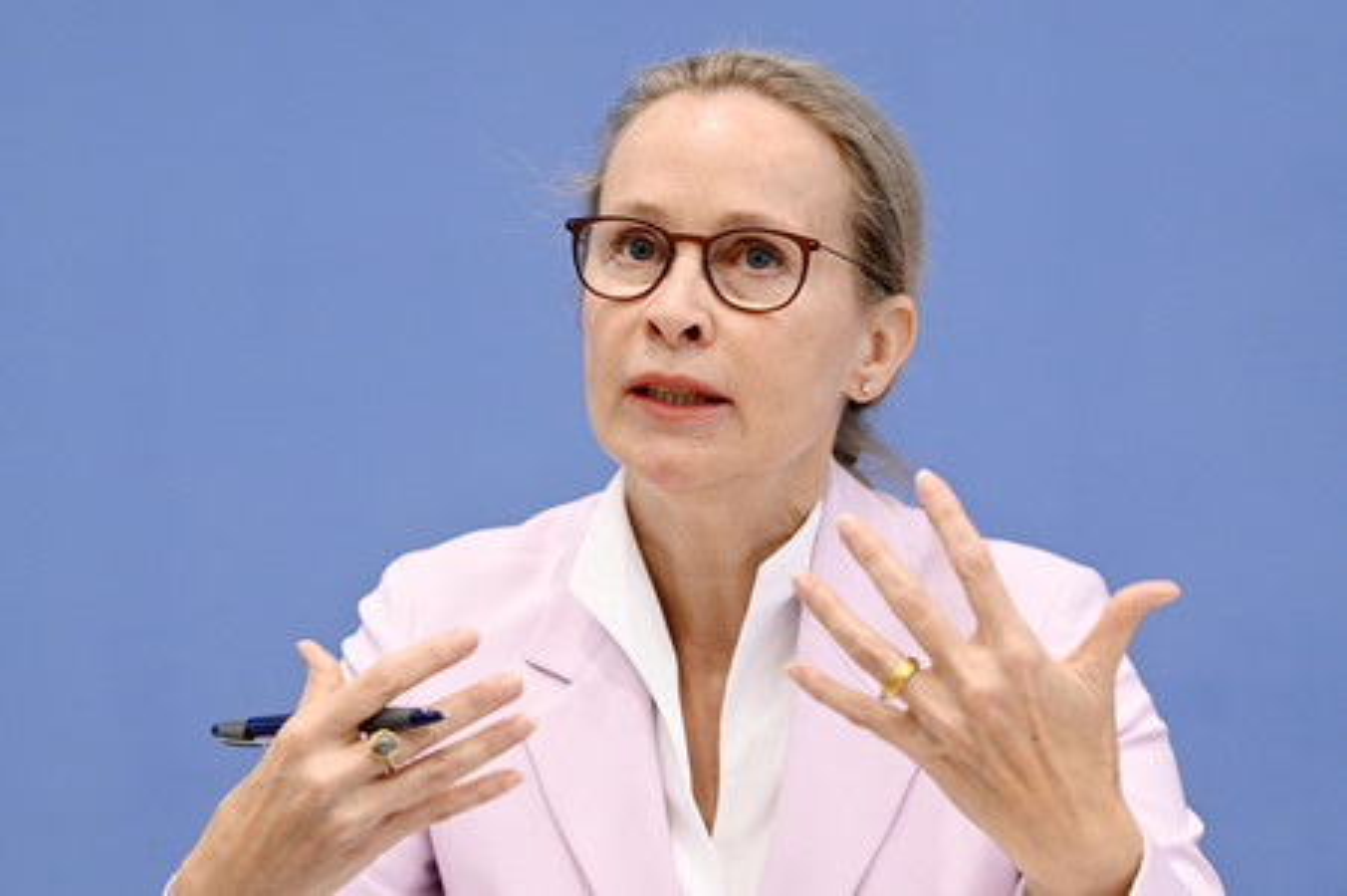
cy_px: 448
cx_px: 674
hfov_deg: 15.8
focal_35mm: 130
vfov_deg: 10.5
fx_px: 4860
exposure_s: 1/640
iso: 4000
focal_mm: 130
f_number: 5.6
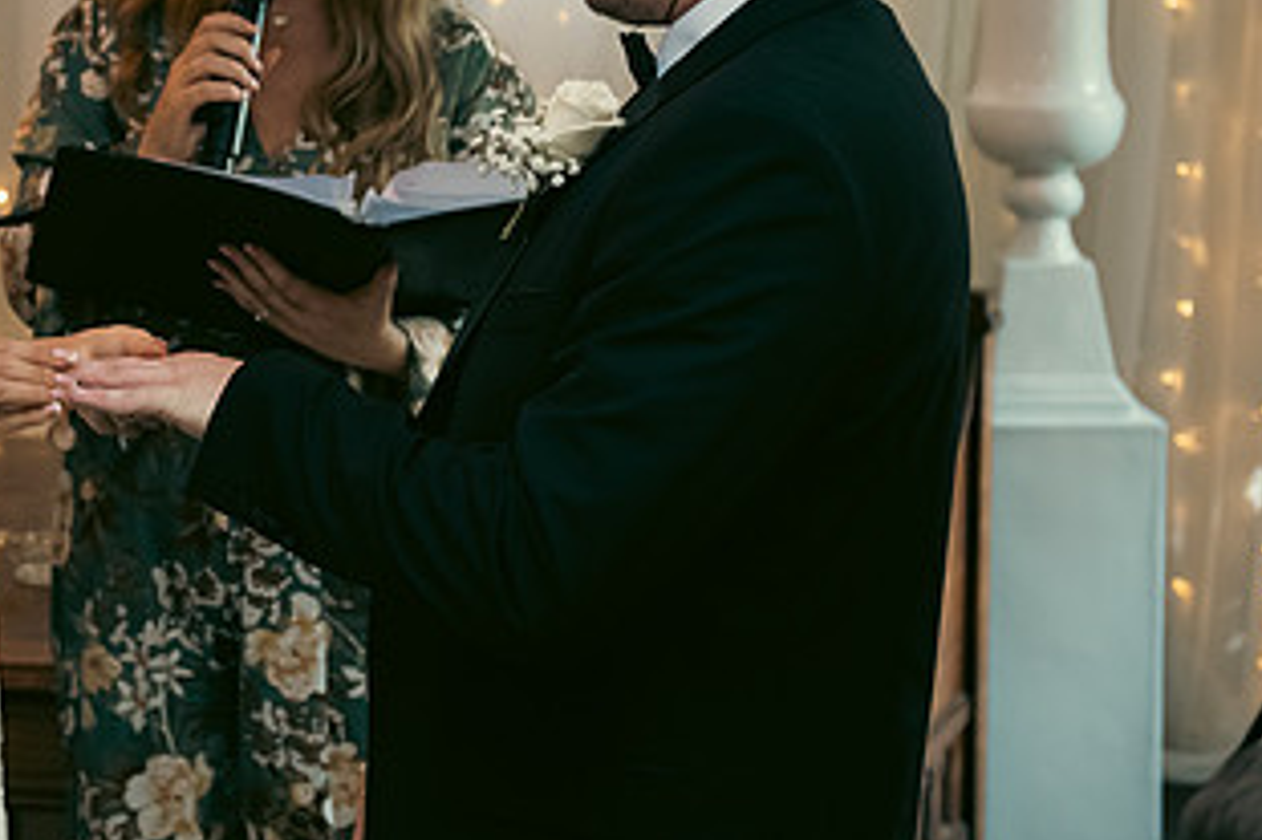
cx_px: 146
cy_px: 156
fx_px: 2943
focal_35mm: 84
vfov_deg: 16.1
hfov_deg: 23.6
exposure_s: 1/160
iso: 1250
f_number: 3.5
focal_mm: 45
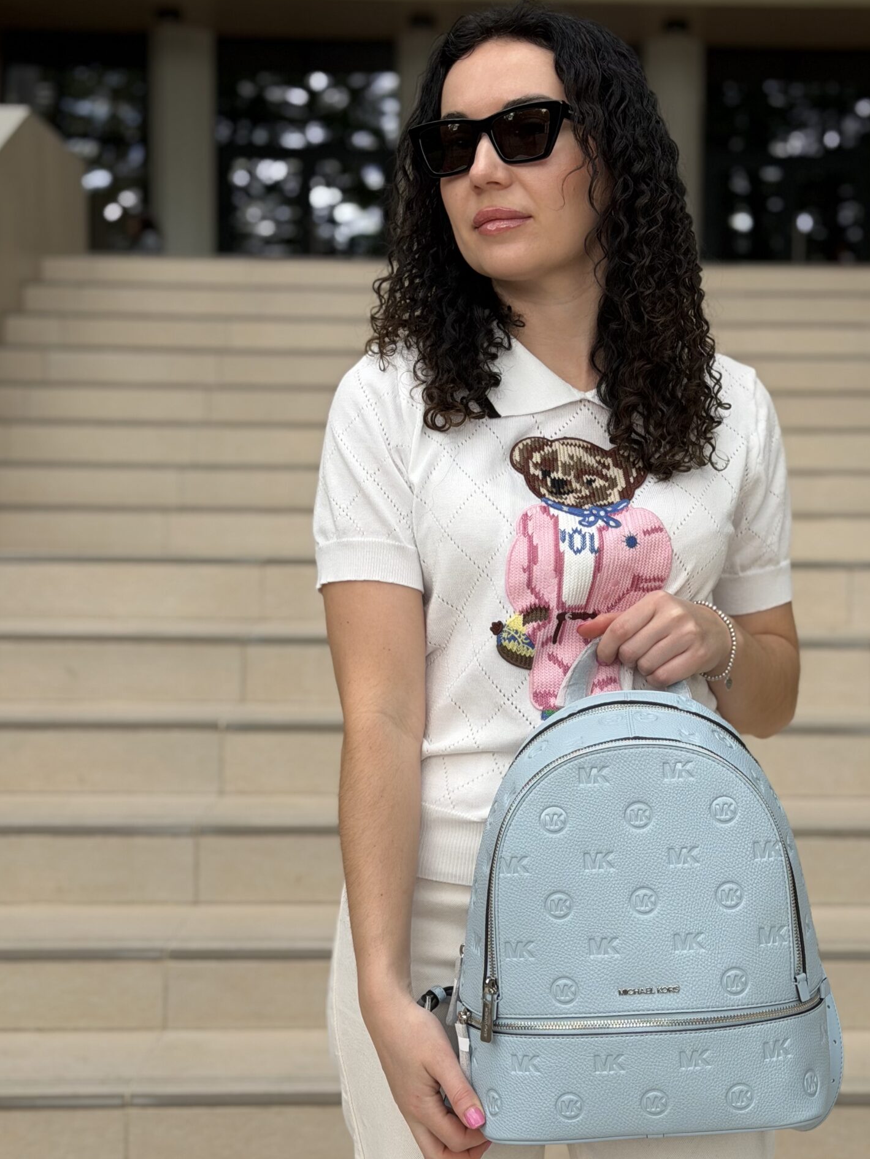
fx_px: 2178
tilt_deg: -2.2
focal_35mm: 65
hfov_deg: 22.5
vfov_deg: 29.8
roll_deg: -0.8
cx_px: 579
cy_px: 644
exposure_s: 1/810
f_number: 1.78
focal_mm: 6.76
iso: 64
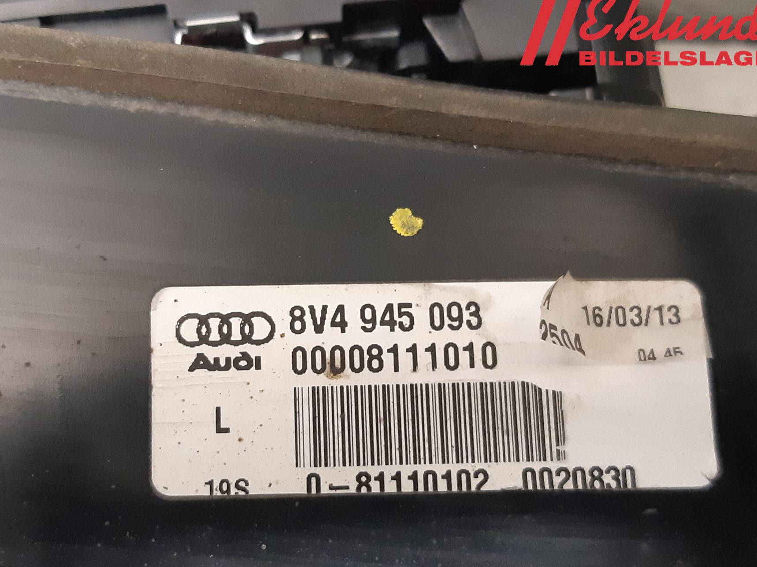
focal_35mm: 31
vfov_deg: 45.3
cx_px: 339
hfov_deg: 58.2
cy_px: 329
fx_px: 678
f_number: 1.7
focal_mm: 3.93
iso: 320
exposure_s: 1/25
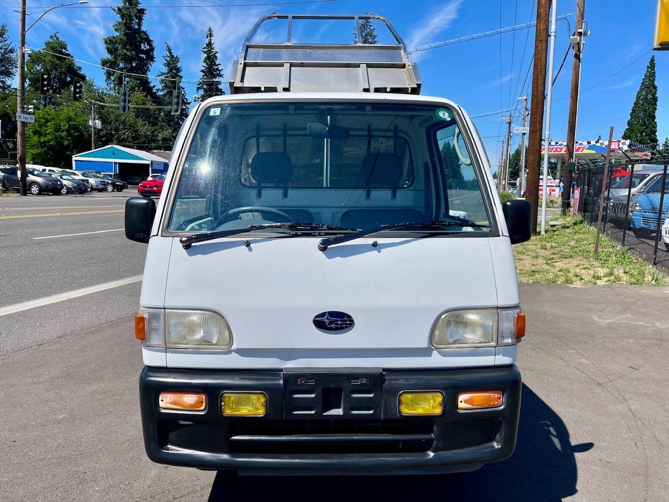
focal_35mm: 25
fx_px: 483
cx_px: 334
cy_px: 251
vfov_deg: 54.9
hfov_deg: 69.4
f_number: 1.6
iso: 32
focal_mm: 5.1
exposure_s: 1/5128
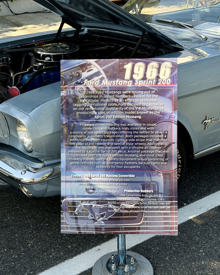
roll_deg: -0.6
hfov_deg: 29.7
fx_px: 415
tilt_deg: -25.4
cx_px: 109
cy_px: 132
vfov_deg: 36.7
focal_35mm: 51
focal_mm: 6.76
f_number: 1.78
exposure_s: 1/527
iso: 80
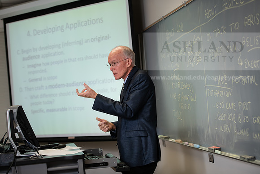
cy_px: 87
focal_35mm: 70
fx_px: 506
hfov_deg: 28.8
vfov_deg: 19.5
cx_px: 130
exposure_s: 1/200
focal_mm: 70
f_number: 2.8
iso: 500
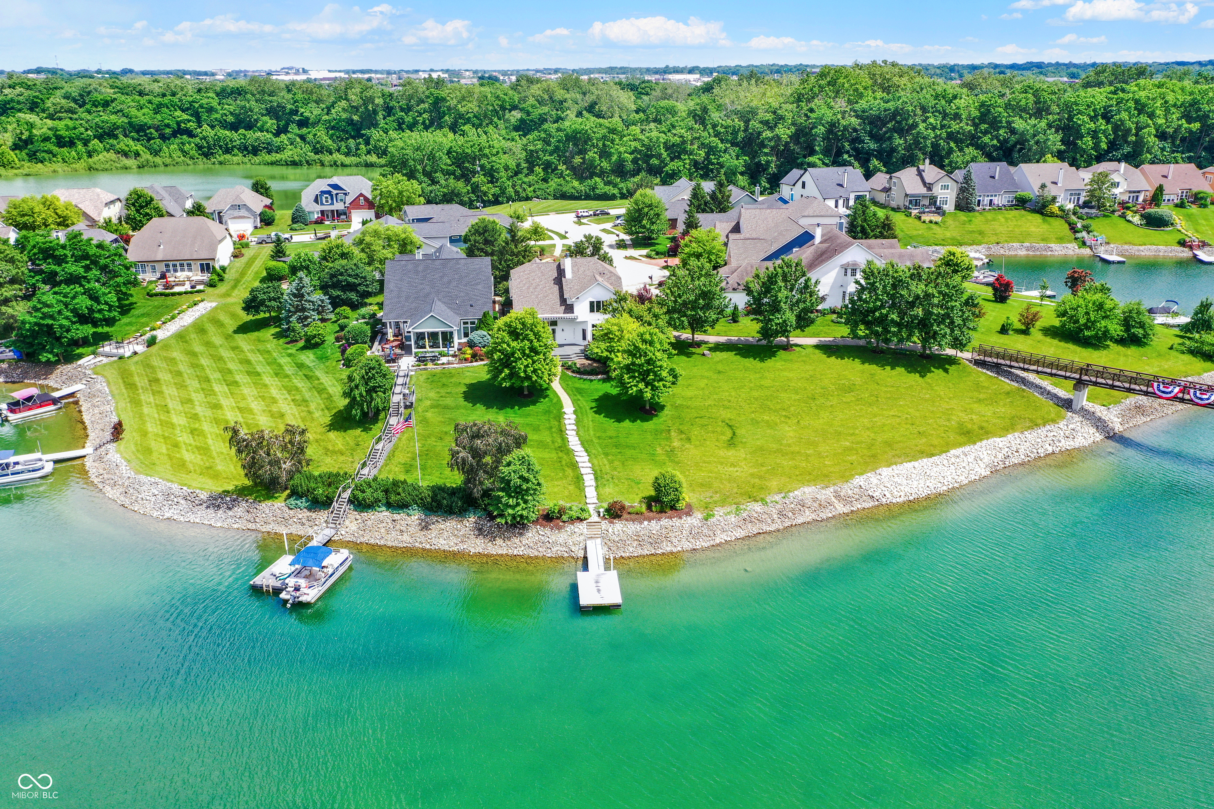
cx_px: 607
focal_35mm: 28
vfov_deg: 46.4
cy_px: 404
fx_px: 944
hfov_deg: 65.5
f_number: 5
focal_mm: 10.26
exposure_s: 1/240
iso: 100
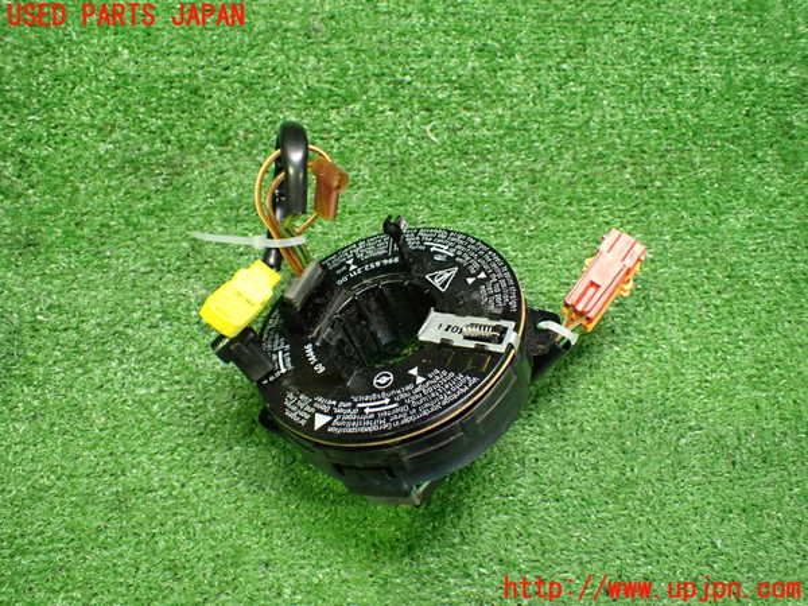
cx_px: 404
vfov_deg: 46.8
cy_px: 303
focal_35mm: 30
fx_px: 700
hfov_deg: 60.0
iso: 800
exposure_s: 1/40
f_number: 2.3
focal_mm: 5.4
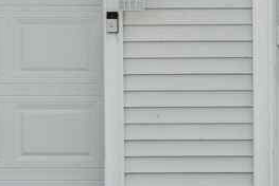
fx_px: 1575
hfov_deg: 9.1
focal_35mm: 203
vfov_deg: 6.8
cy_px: -11
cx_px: 668
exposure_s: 1/400
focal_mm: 22
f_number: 8
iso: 250
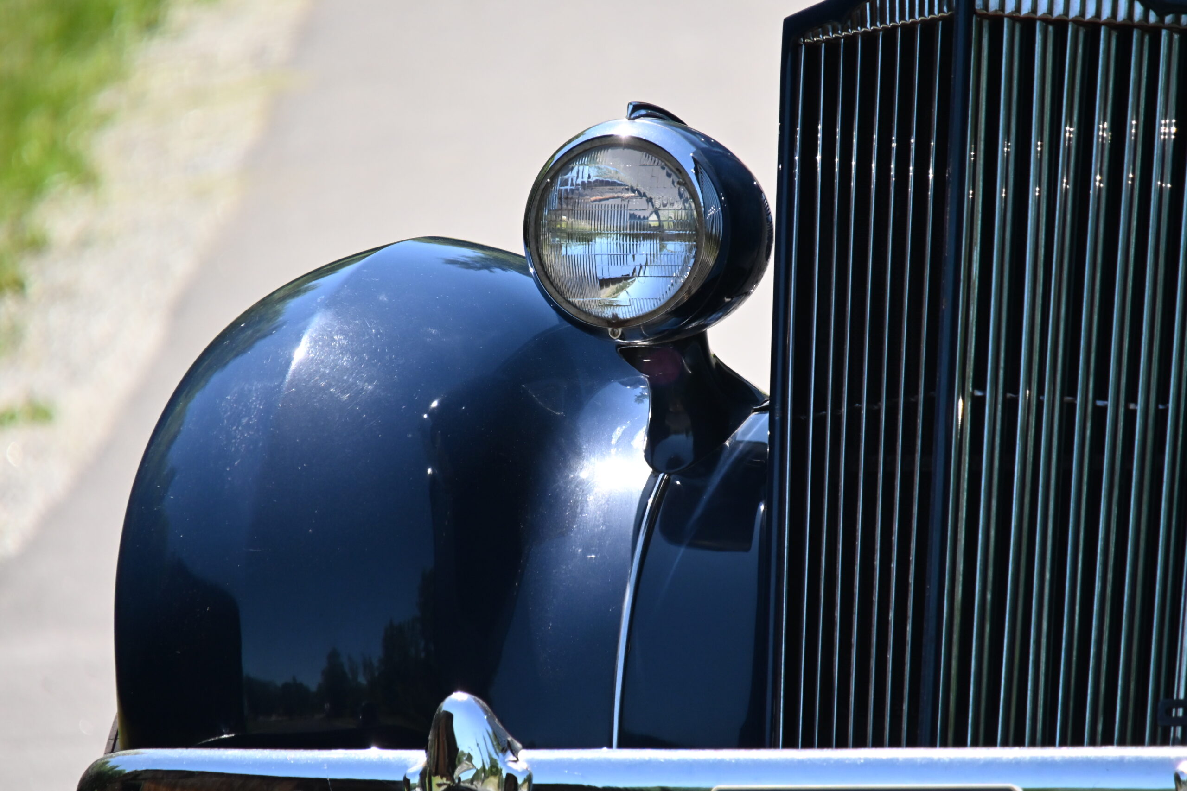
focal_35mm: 450
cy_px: 396
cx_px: 594
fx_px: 14837
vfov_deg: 3.1
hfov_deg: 4.6
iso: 1100
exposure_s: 1/500
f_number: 6.3
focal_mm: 300
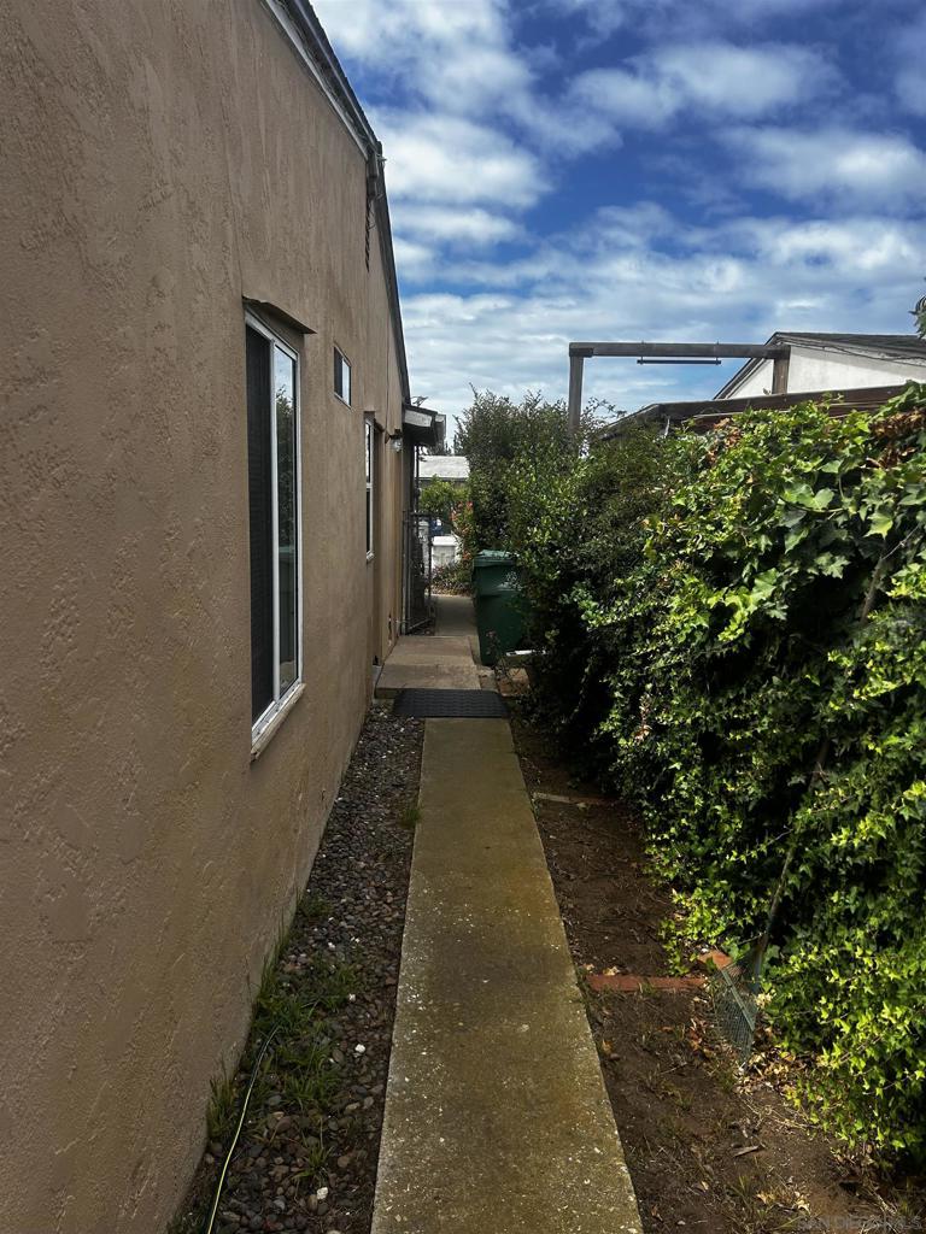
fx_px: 927
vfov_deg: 67.3
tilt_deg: -7.9
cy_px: 617
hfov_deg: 53.1
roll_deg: -1.7
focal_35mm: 26
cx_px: 463
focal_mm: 5.7
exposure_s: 1/2994
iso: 50
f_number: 1.5
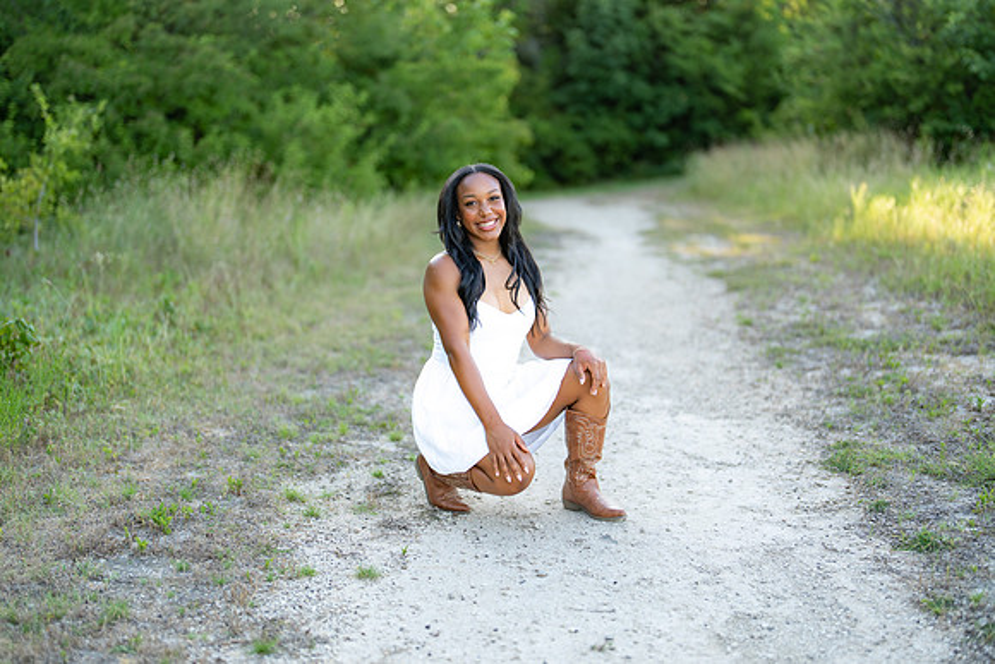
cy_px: 332
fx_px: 1392
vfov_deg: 26.8
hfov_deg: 39.3
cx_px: 498
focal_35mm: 50
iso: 100
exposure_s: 1/1000
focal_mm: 50
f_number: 1.2
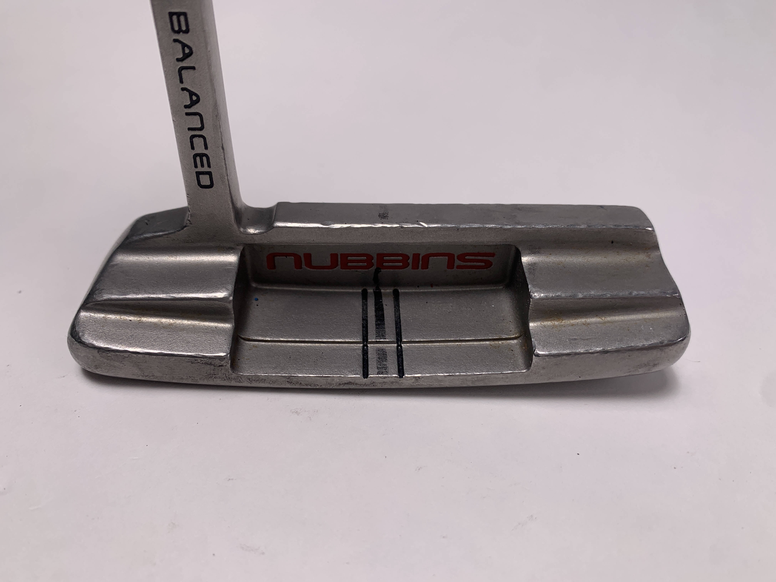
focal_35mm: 26
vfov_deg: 53.1
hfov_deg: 67.3
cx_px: 388
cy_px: 291
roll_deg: -4.5
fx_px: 583
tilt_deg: -39.6
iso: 25
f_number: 1.8
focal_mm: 4.25
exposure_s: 1/342
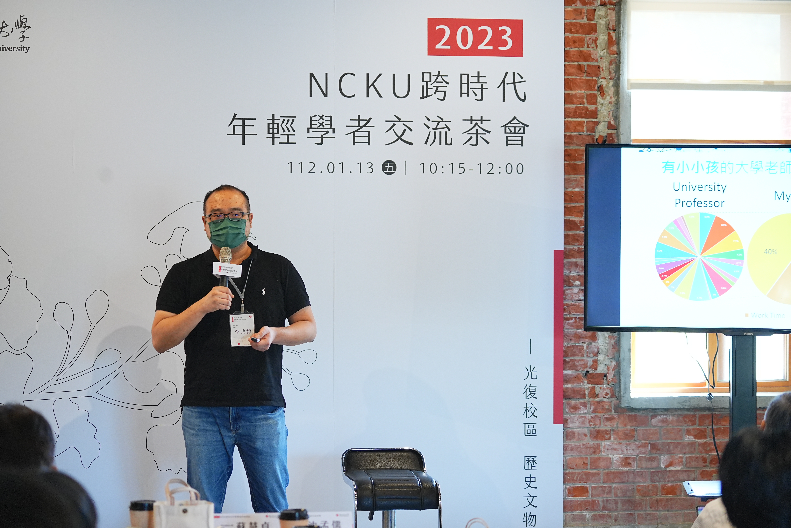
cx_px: 396
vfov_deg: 16.1
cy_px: 264
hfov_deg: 23.9
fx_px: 1867
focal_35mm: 85
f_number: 4
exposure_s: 1/125
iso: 2000
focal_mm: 85
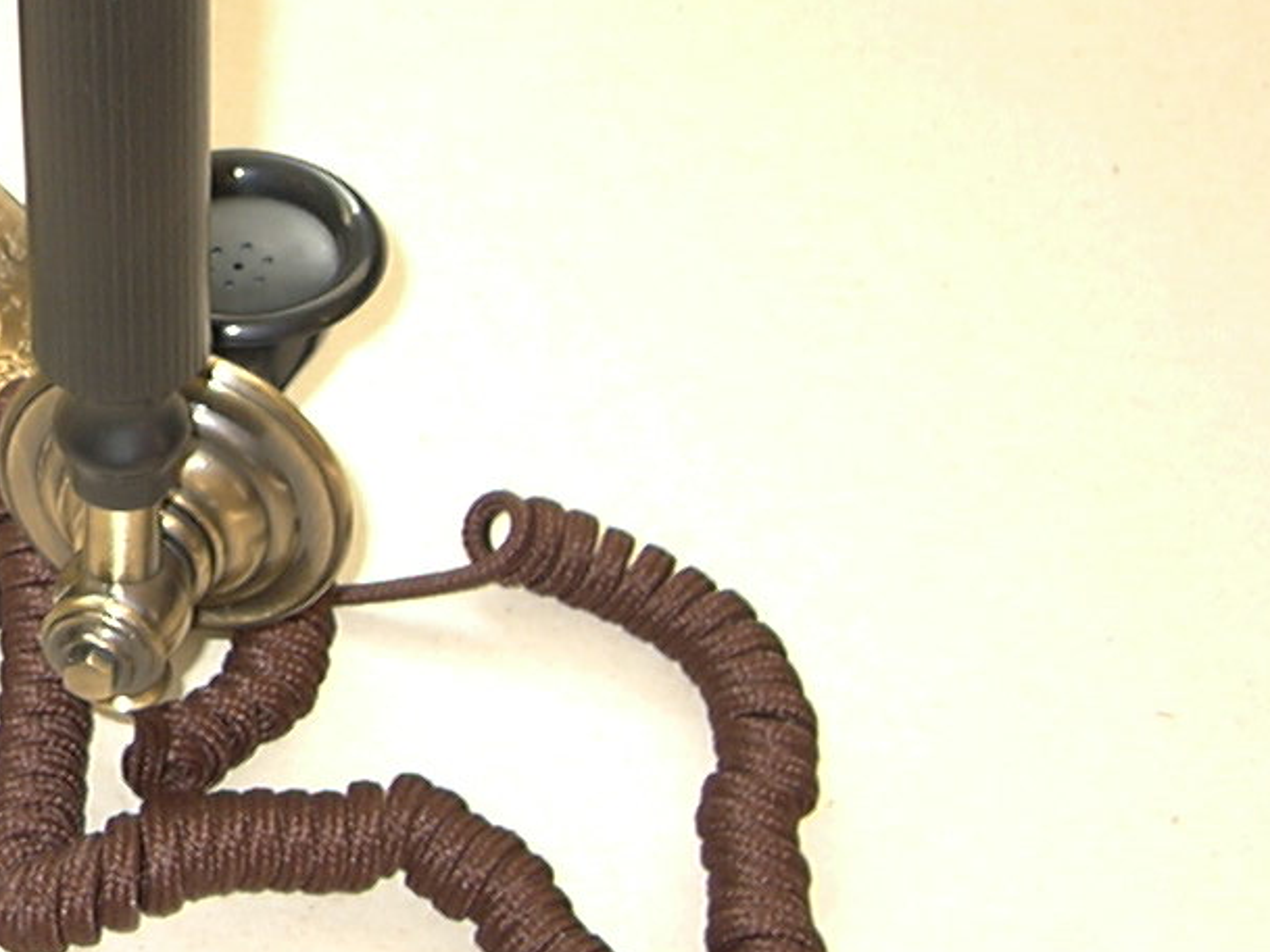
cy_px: 192
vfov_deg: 16.0
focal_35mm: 92
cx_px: -282
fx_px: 3376
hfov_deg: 19.9
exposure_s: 1/101
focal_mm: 5.4
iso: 100
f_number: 2.8
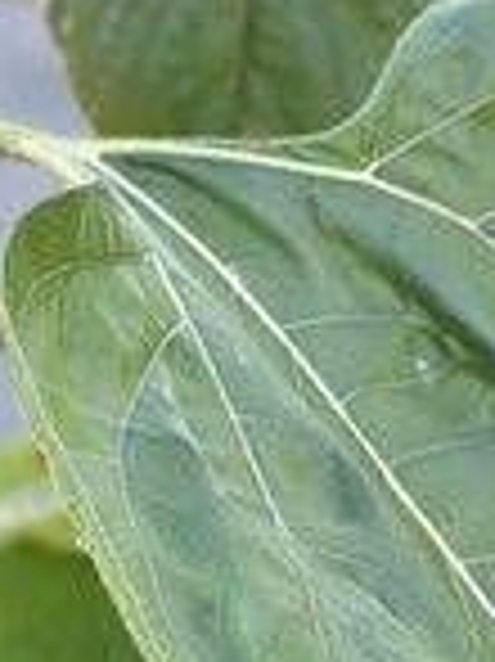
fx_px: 3742
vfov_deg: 9.8
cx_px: -468
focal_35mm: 196
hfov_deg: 7.3
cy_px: -284
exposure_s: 1/311
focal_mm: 6.76
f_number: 1.78
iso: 64
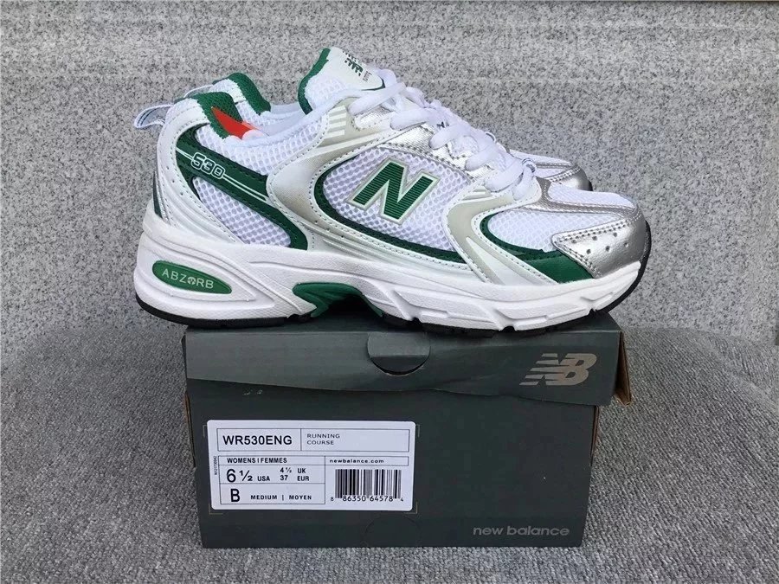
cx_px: 390
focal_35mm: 31
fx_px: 698
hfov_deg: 58.4
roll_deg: -0.1
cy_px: 292
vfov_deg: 45.4
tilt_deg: -18.9
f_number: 2.4
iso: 25
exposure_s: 1/367
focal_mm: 3.3
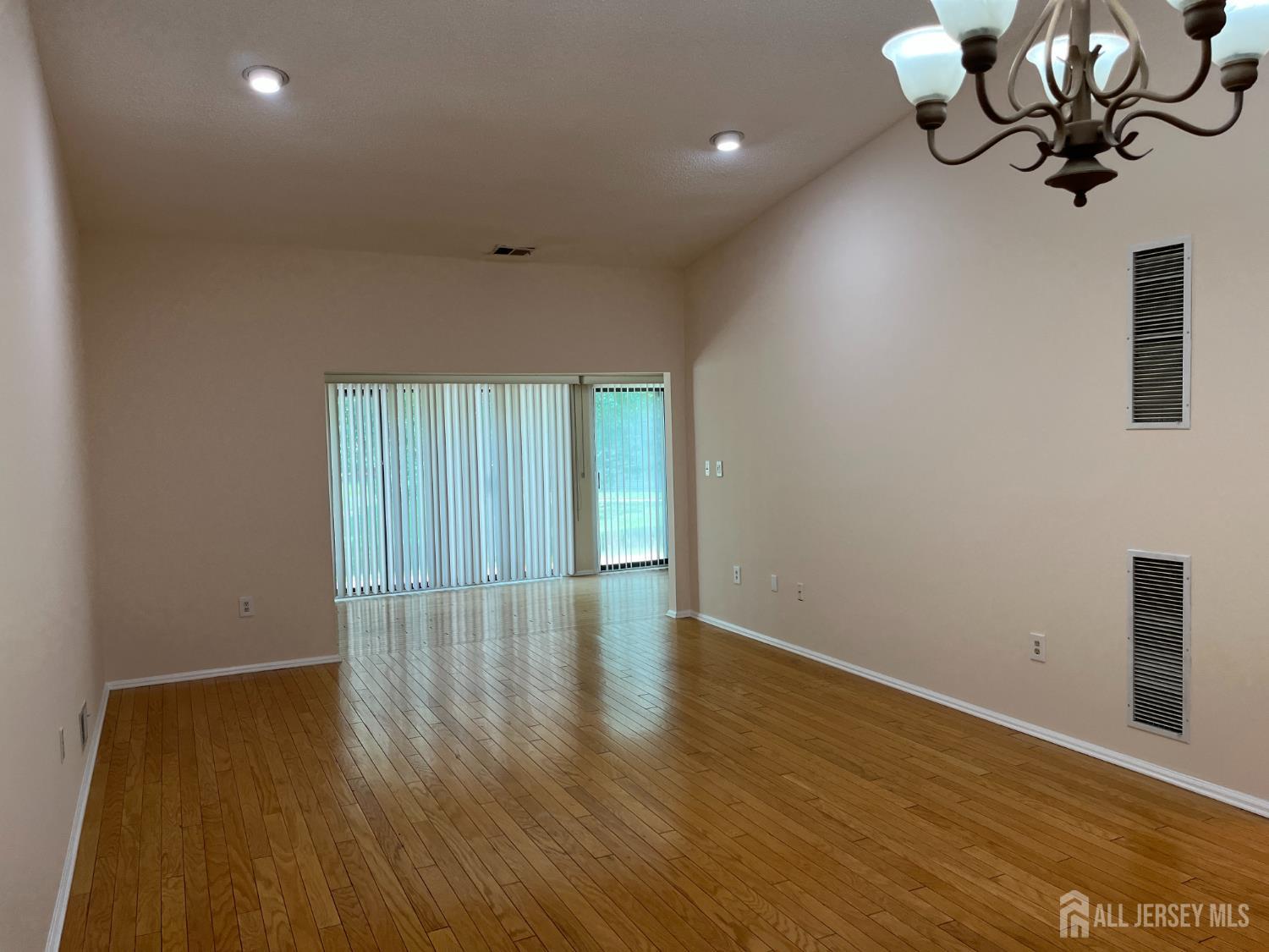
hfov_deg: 67.3
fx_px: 953
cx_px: 634
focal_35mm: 26
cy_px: 476
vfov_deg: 53.1
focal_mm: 5.1
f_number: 1.6
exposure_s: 1/120
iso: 80
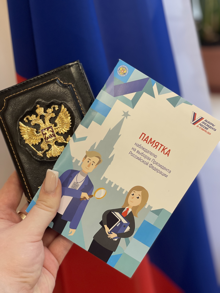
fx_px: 542
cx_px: 110
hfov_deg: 22.9
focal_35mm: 64
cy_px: 146
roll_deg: +12.9
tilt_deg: -33.7
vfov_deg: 30.3
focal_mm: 7.5
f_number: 2.2
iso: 100
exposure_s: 1/100
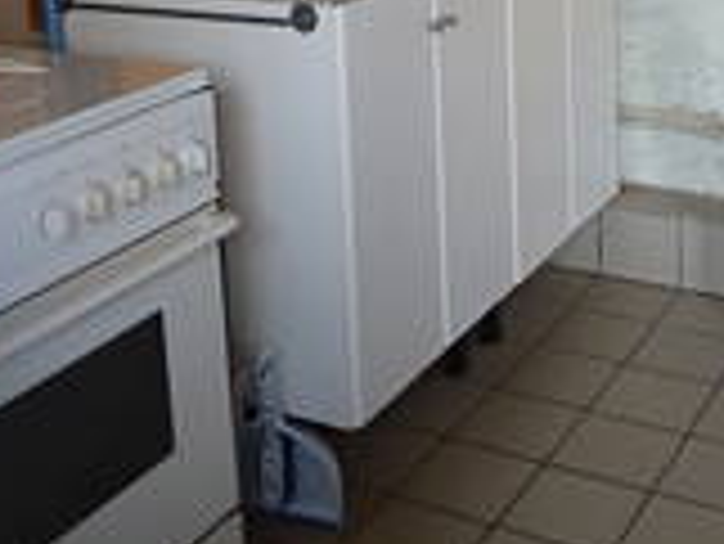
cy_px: -45
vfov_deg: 23.8
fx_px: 1214
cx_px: 463
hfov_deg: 33.0
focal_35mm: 58
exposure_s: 1/20
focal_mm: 3.98
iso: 500
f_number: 1.8
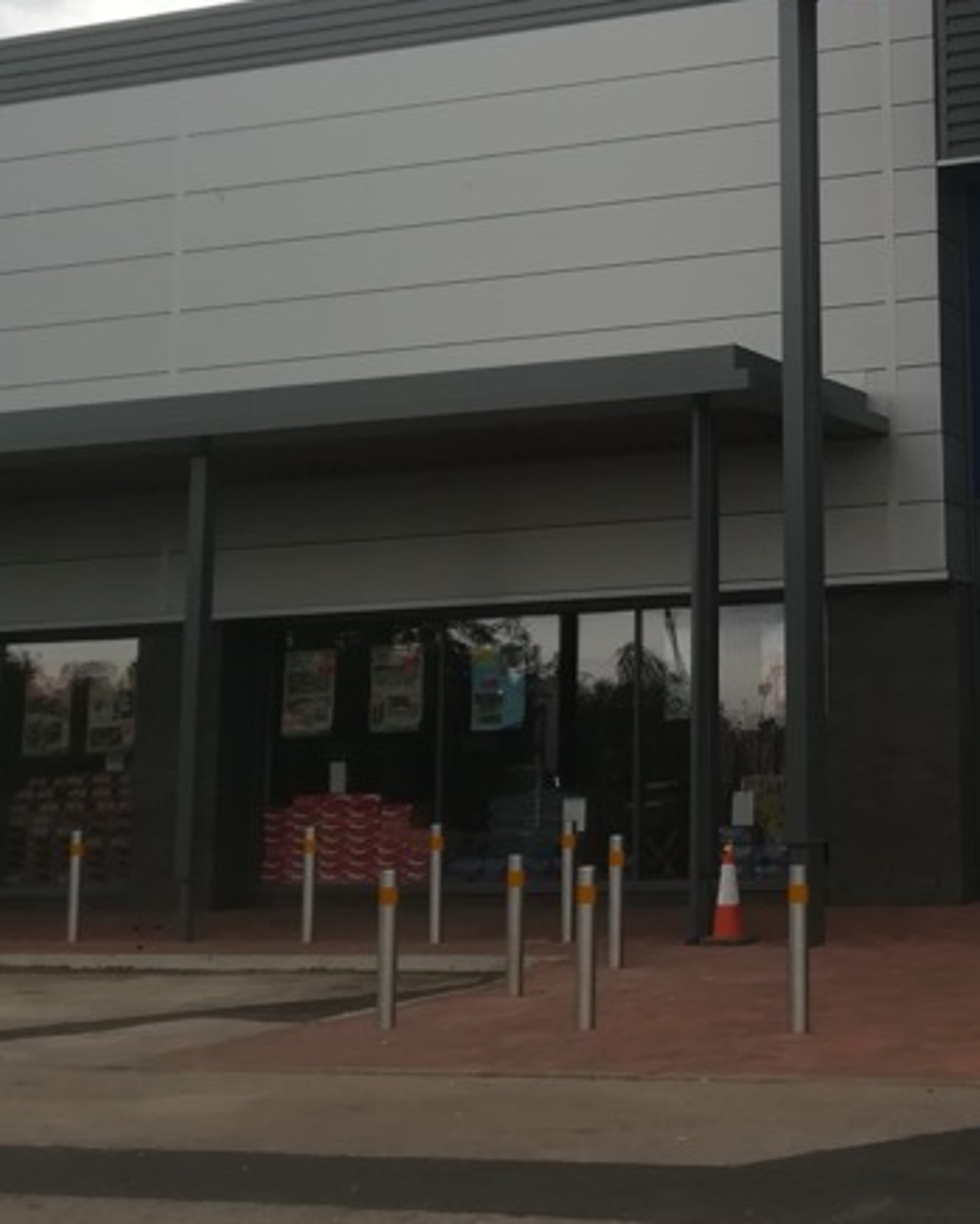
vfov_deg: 29.1
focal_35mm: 64
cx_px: 915
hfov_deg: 23.1
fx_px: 2320
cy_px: 316
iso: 50
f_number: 2.2
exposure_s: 1/112
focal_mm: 3.83
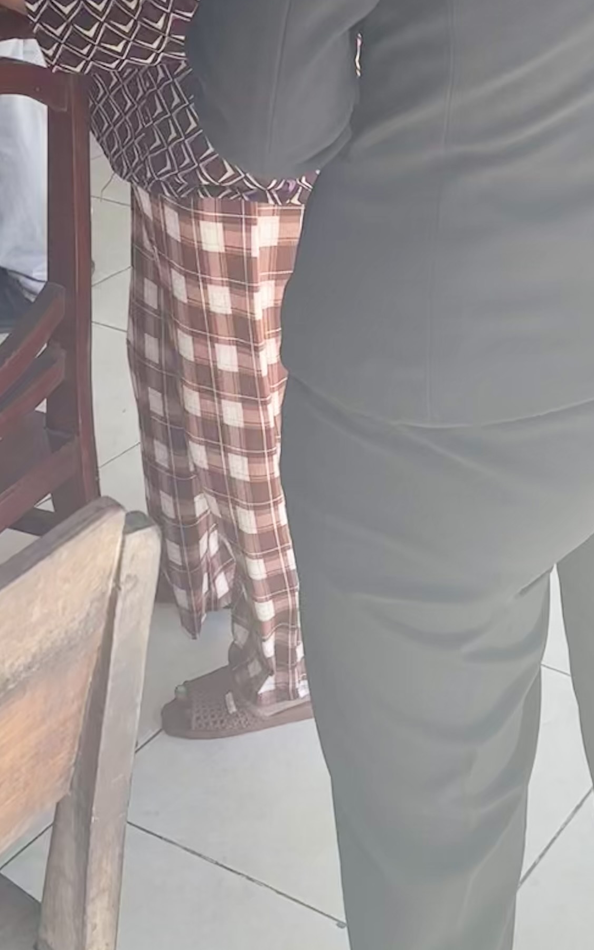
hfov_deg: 22.5
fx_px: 1476
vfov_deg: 35.4
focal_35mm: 57
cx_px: 443
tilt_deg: -23.7
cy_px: 338
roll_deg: +0.7
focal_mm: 6.86
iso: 80
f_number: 1.78
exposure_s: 1/501
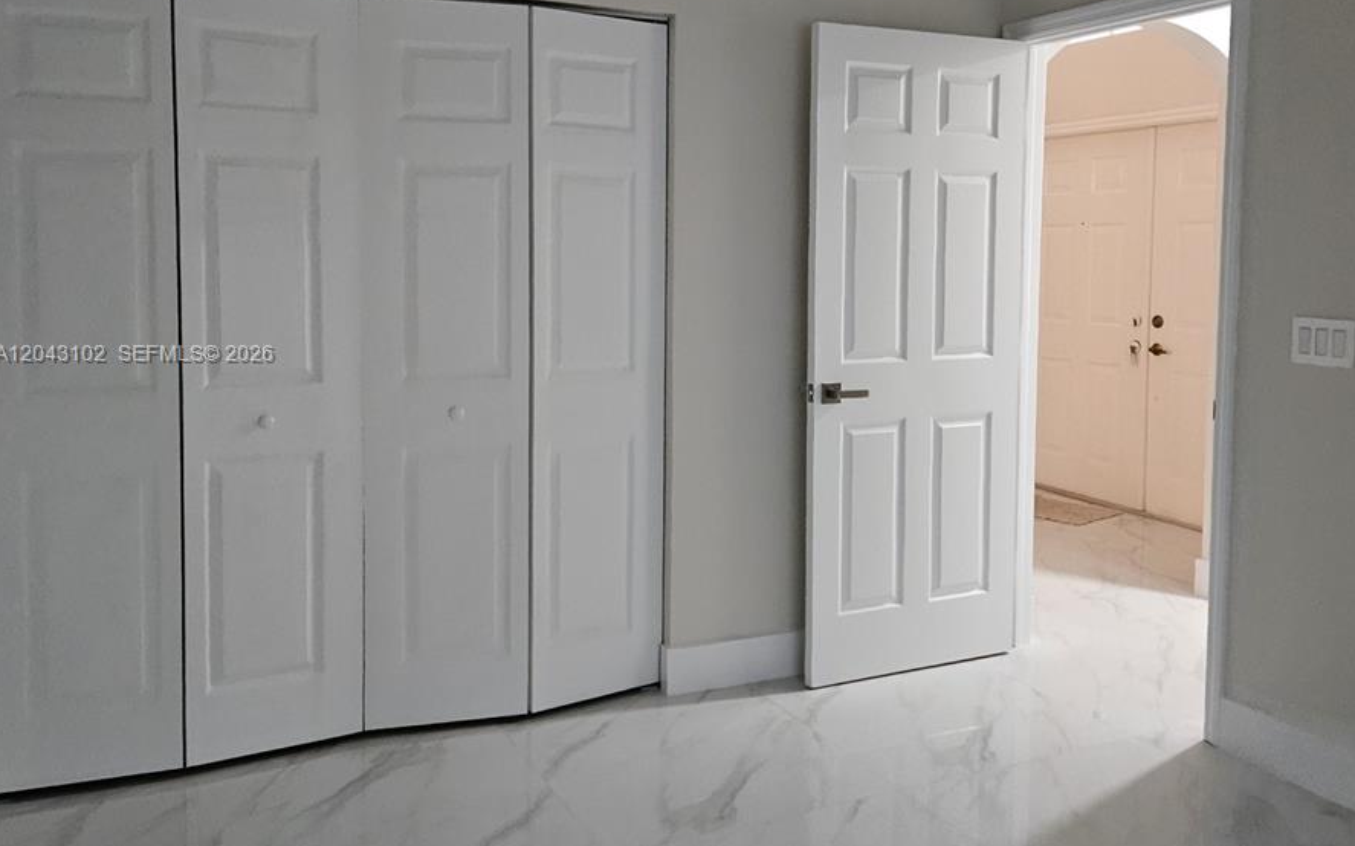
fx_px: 1218
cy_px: 356
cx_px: 678
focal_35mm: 33
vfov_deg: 38.2
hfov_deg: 58.2
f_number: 1.8
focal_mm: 5.4
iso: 1600
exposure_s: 1/120
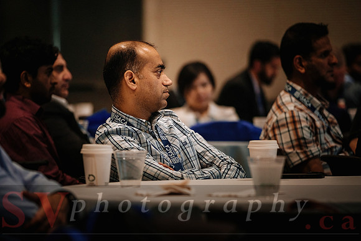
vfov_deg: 5.9
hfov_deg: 8.8
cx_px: 174
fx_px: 2354
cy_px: 135
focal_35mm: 235
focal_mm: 140
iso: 800
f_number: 2.8
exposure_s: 1/100
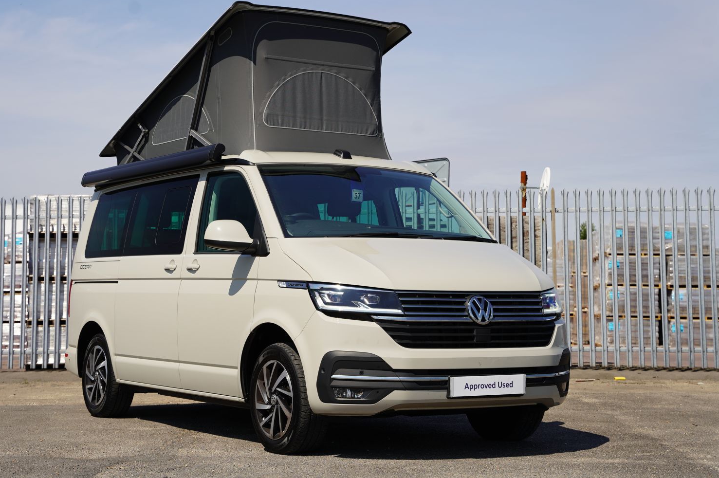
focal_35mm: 65
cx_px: 339
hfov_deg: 31.0
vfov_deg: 20.9
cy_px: 225
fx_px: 1297
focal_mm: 60
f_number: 5
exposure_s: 1/400
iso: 100
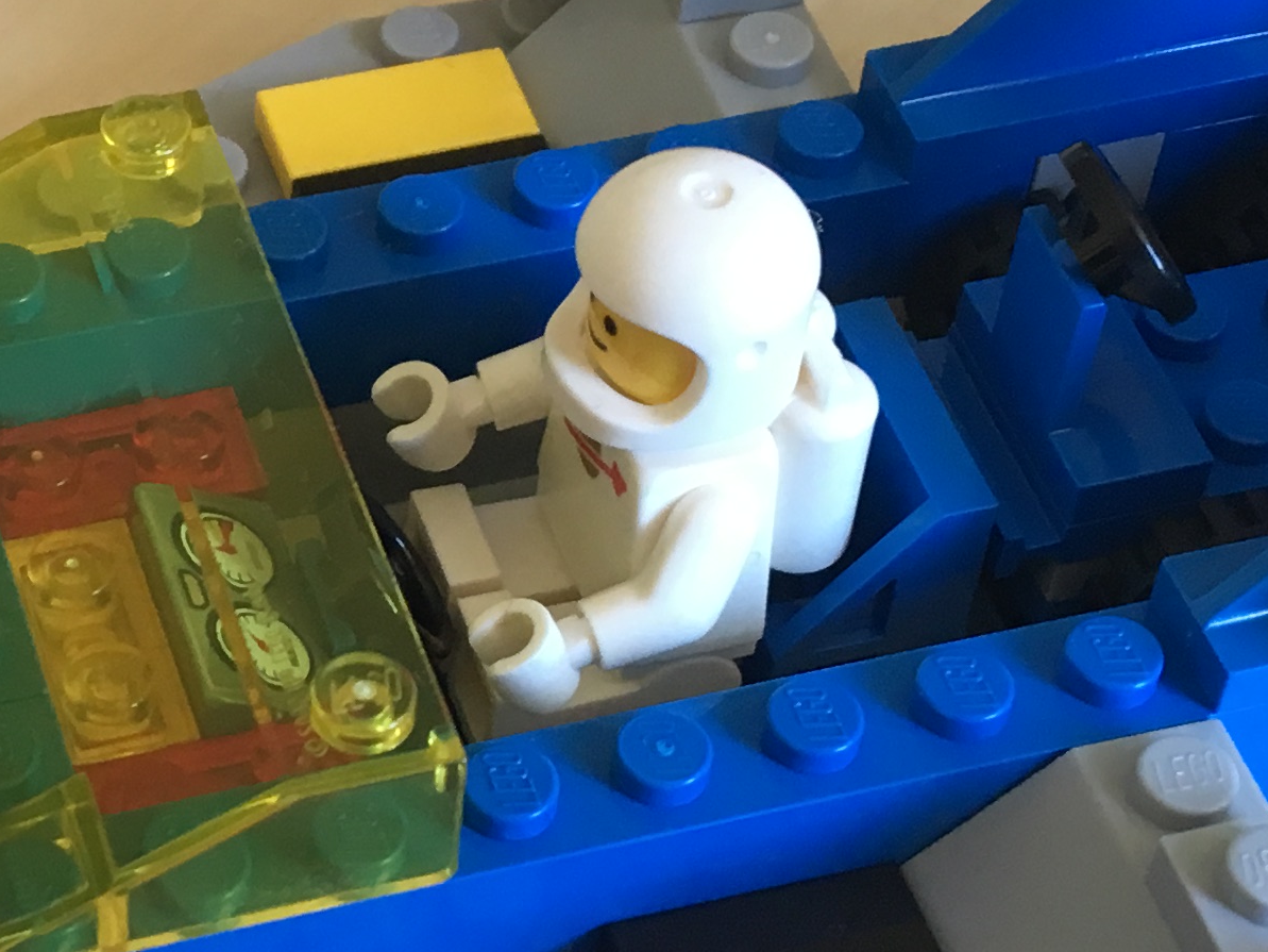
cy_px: 552
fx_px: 3590
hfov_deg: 19.7
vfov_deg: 15.1
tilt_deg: -50.4
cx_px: 174
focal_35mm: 98
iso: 80
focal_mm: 4.15
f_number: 2.2
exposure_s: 1/33
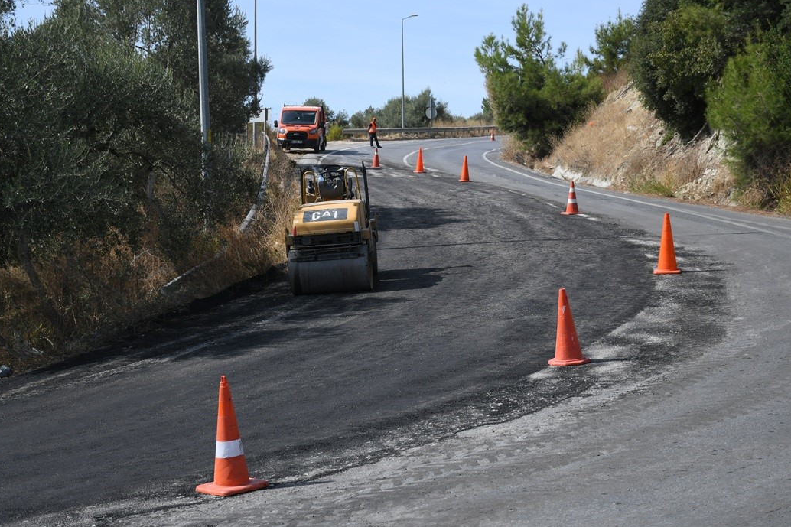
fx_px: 1230
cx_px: 417
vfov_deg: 24.2
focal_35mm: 56
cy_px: 256
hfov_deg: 35.6
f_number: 4.5
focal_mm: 35
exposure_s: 1/800
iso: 100
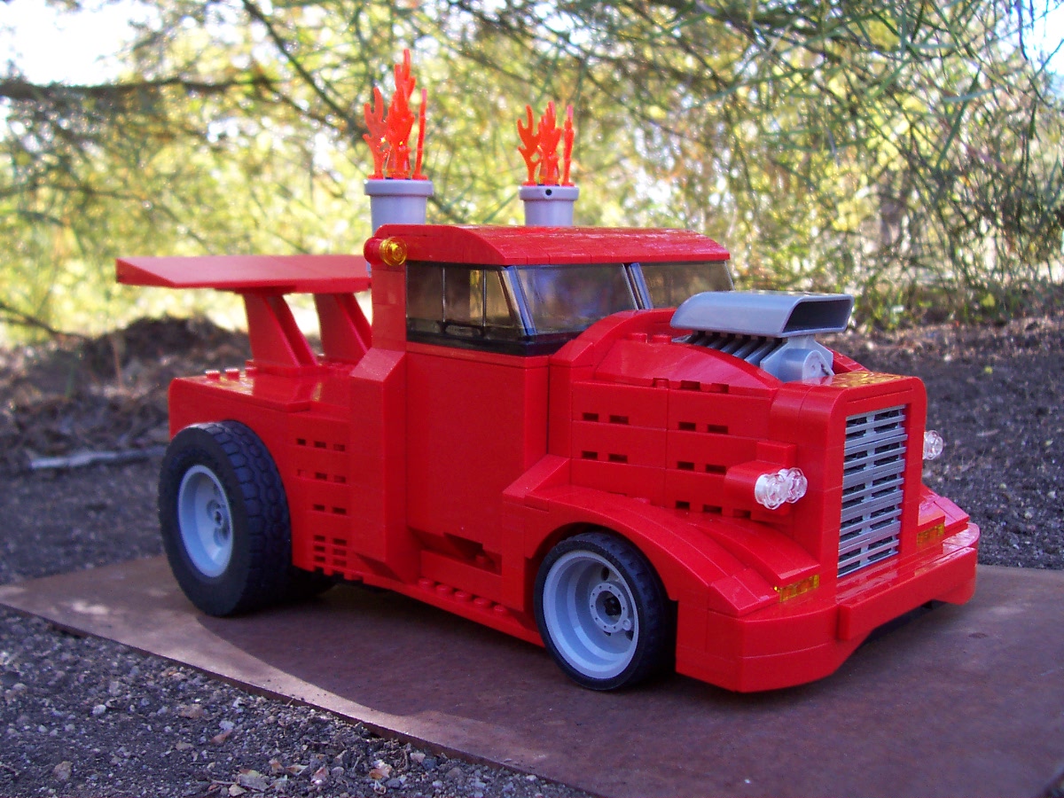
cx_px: 532
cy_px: 399
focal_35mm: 37
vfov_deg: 38.7
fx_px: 1137
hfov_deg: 50.1
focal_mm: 5.6
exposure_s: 1/90
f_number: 2.8
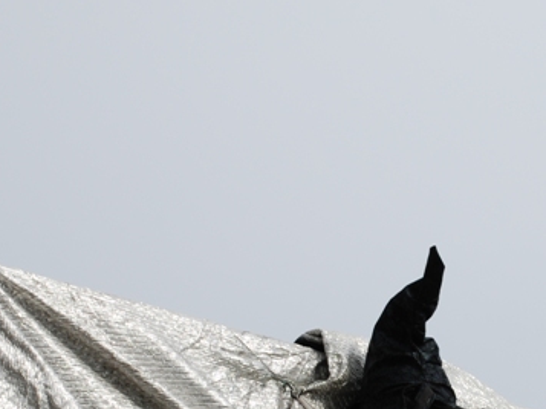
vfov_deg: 7.4
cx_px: 448
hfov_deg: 9.9
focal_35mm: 199
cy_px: 424
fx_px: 3136
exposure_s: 1/250
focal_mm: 48
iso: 100
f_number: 8
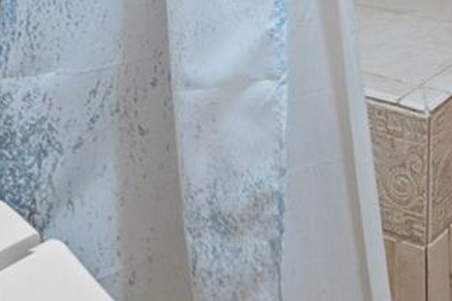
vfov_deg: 15.2
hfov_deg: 25.2
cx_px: 508
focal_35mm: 74
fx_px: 929
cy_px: -286
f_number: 8
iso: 320
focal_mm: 15
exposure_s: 1/2.5
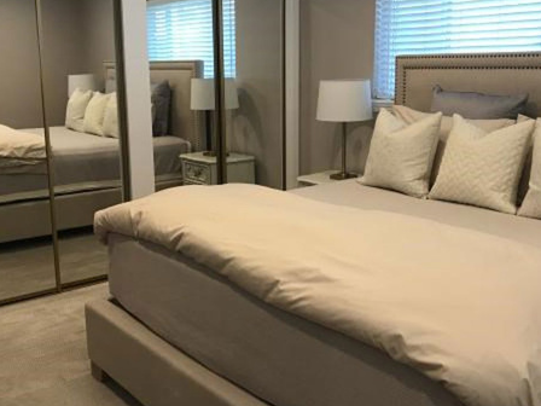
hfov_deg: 46.8
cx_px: 267
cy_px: 185
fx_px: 625
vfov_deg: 35.9
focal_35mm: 40
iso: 25
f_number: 1.8
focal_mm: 3.99
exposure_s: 1/30
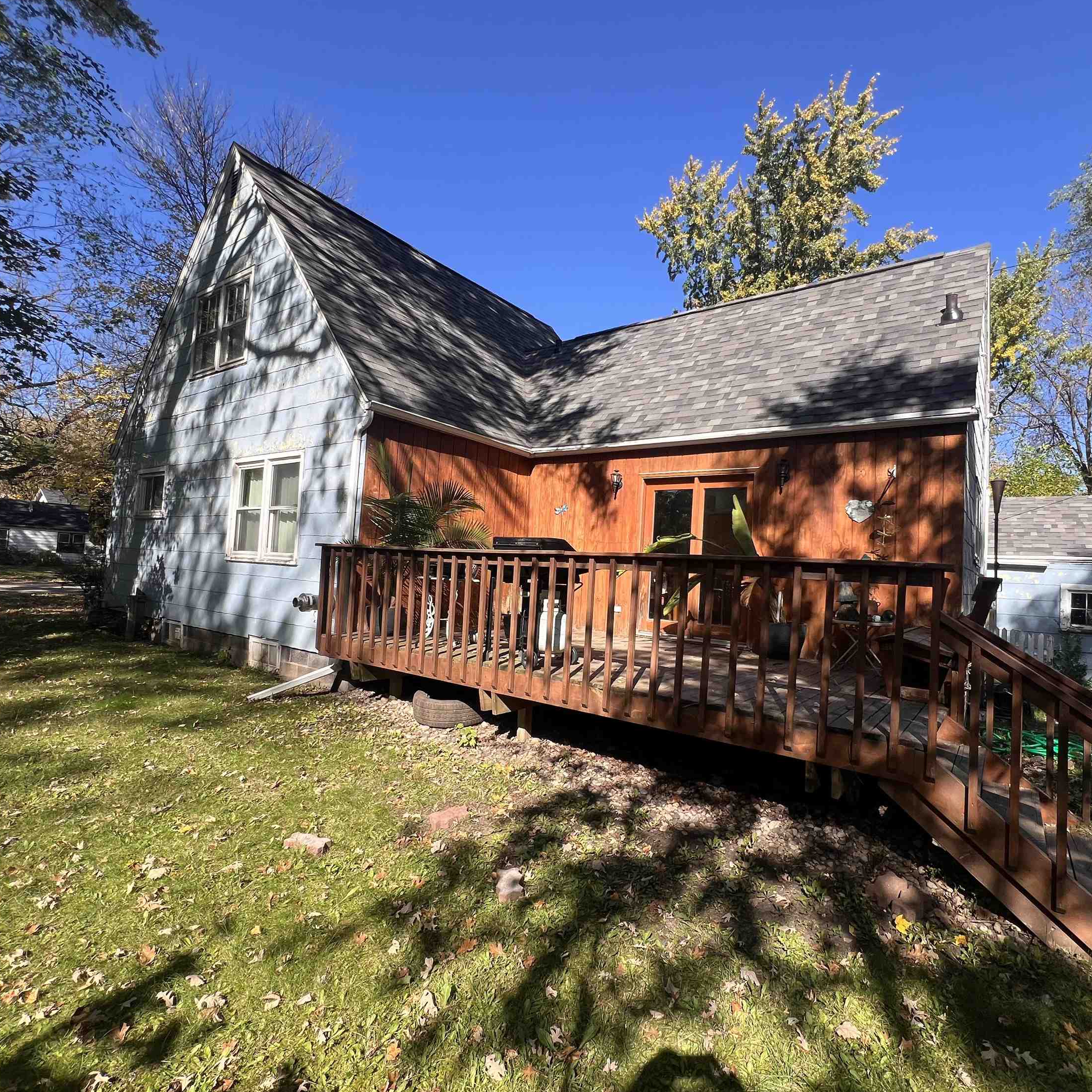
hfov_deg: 87.1
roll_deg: -3.2
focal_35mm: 16
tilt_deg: +2.5
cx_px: 603
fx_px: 571
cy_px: 548
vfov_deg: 87.4
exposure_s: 1/652
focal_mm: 1.57
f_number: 1.8
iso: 32
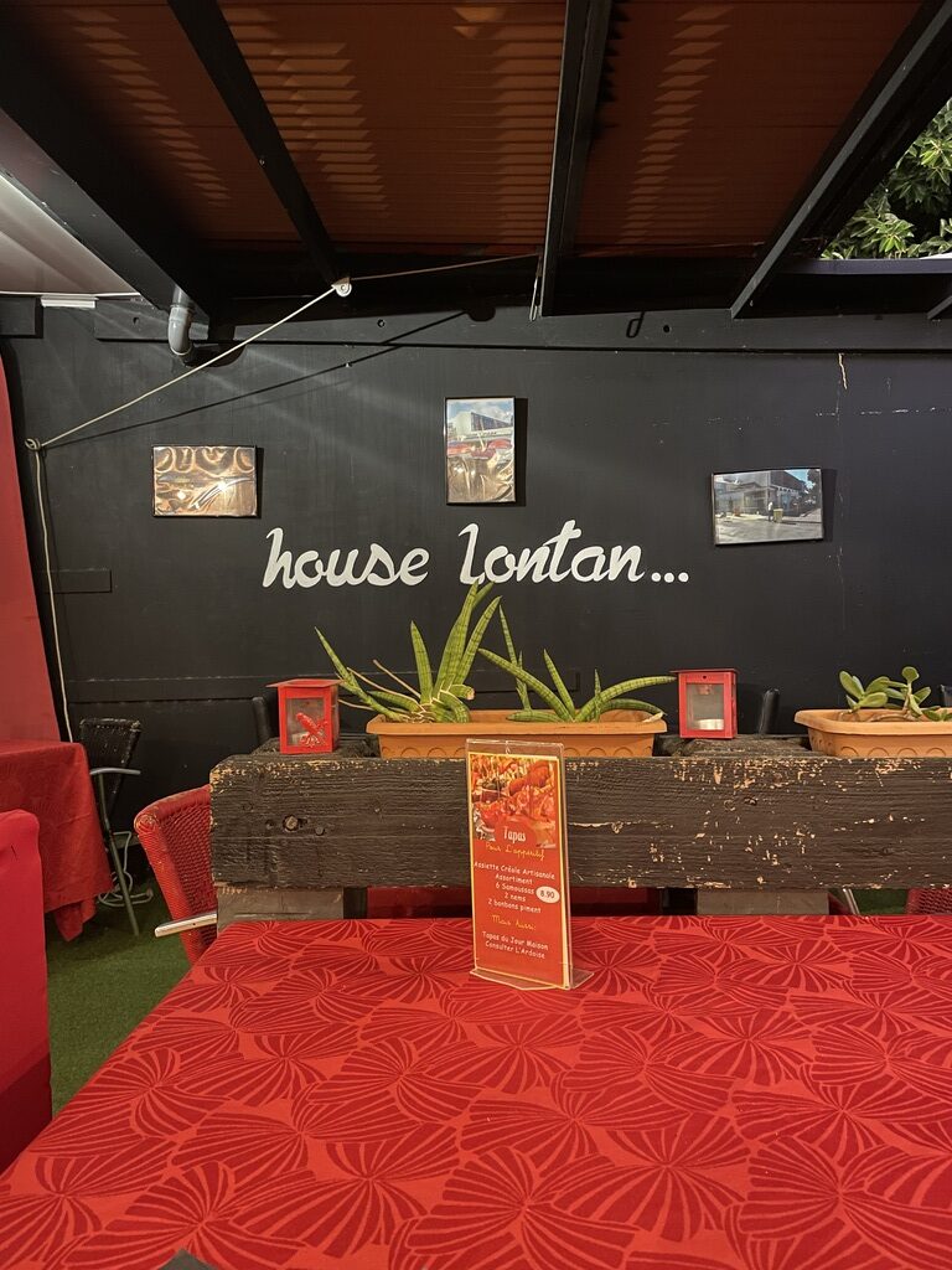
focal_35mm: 26
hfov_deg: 53.1
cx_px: 476
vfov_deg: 67.3
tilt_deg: +0.3
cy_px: 635
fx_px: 953
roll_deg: +2.3
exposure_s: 1/8
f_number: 1.6
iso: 400
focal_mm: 4.2
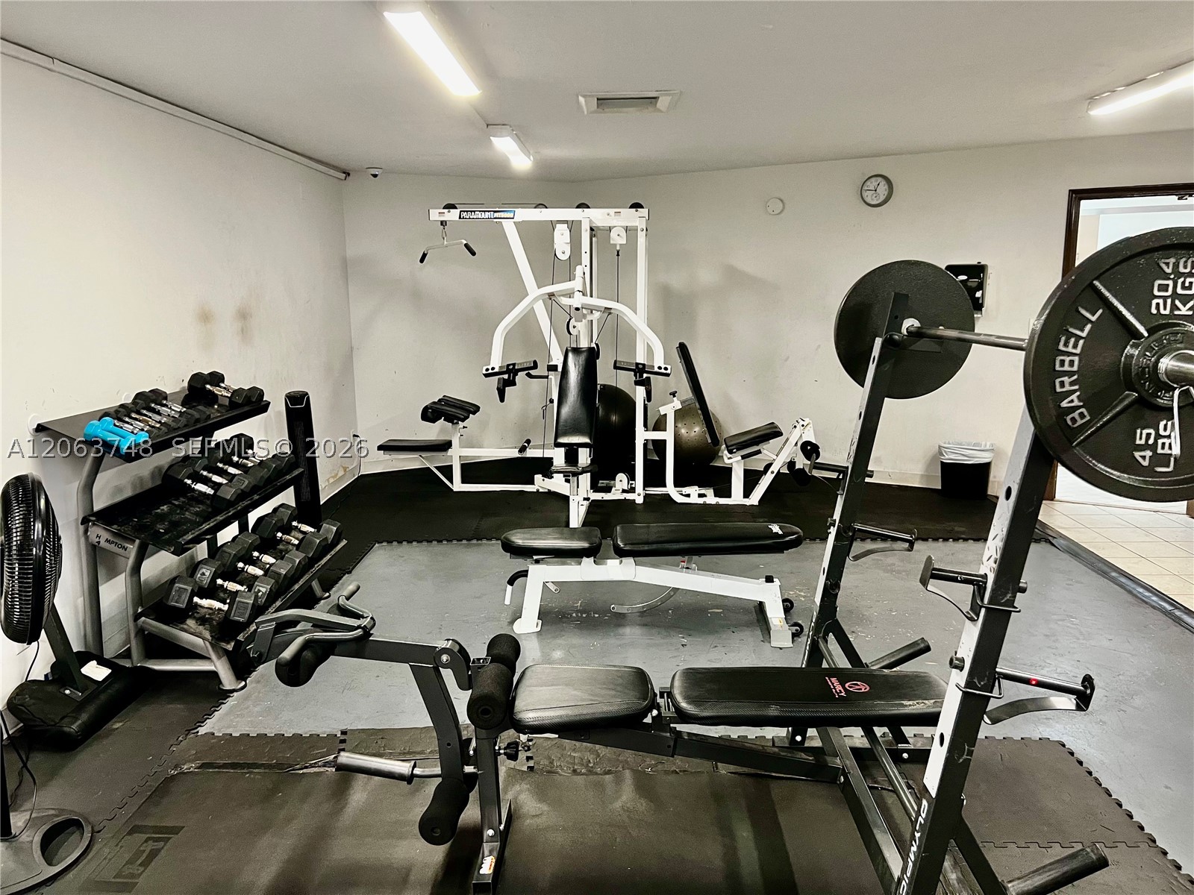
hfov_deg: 67.3
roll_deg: +1.2
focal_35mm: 26
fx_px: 897
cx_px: 597
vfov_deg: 53.1
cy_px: 448
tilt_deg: -10.6
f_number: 1.5
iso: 320
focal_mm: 5.7
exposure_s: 1/60
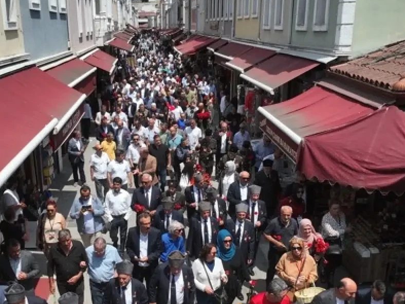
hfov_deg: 47.5
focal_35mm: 39
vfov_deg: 36.7
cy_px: 178
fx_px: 456
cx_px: 156
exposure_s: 1/3200
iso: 130
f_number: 2.8
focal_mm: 12.29
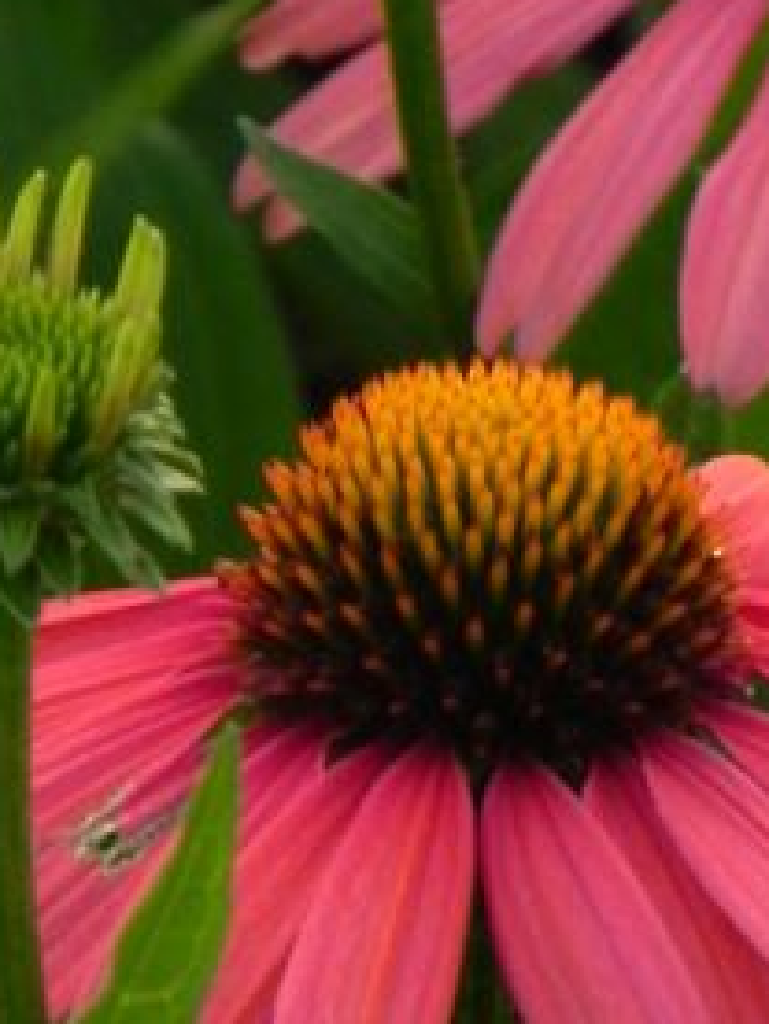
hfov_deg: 1.4
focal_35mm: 1090
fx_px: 32261
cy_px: 196
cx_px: 677
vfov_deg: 1.8
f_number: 5
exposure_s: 1/30
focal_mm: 67.2
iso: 160
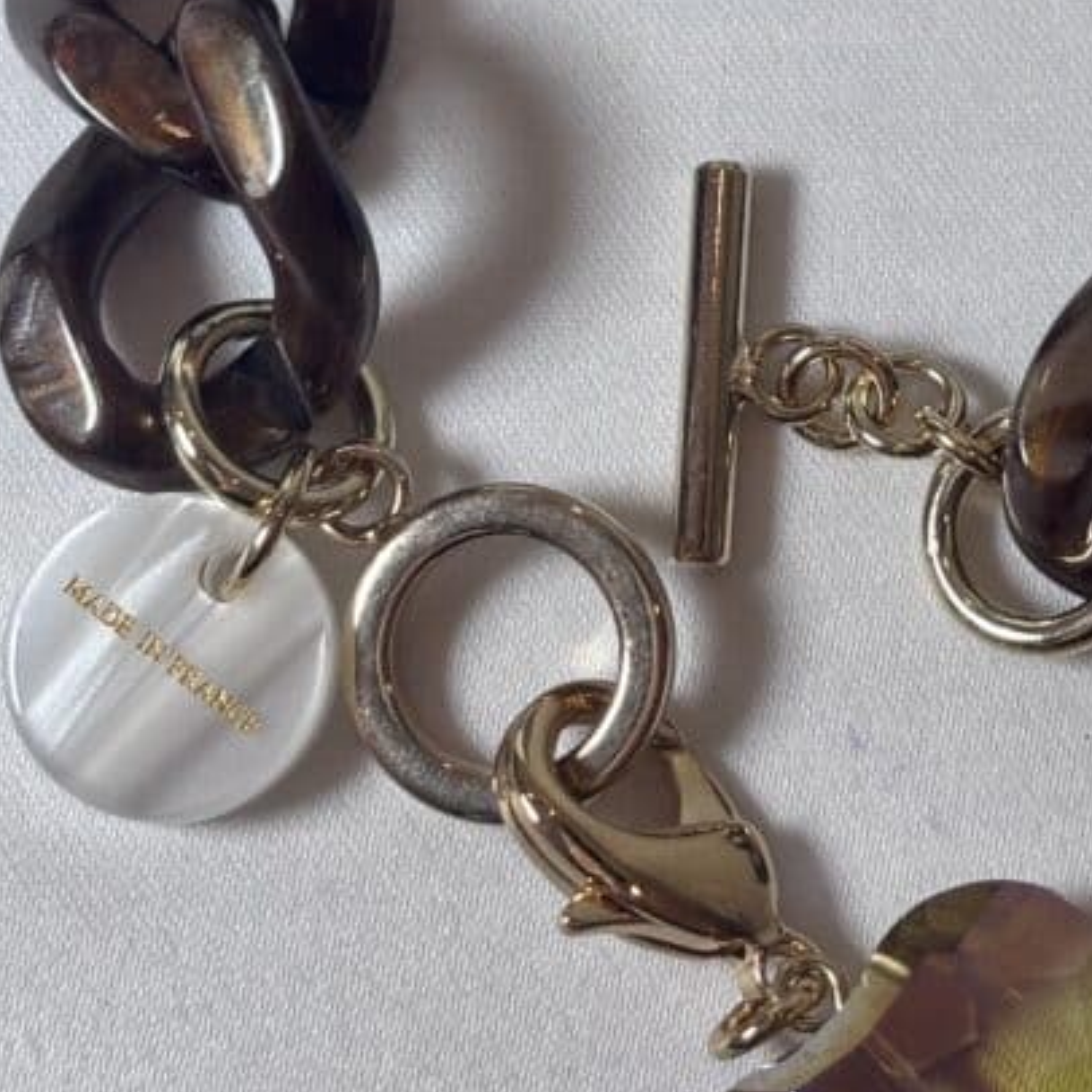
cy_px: 62
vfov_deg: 14.8
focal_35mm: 116
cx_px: 850
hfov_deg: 14.9
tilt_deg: -72.6
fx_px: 4140
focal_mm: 5.96
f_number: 1.6
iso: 25
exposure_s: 1/116
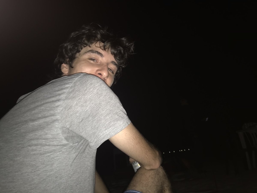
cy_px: 96
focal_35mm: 28
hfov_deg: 63.4
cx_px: 128
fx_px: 208
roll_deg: +7.7
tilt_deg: +16.3
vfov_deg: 49.7
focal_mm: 3.99
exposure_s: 1/16
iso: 25
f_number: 1.8
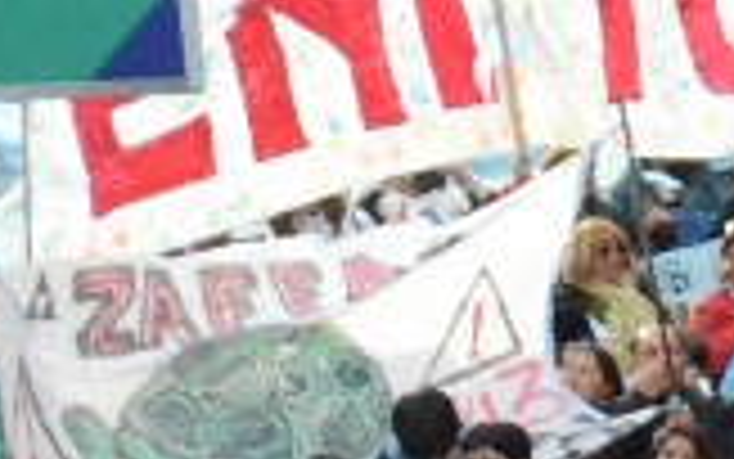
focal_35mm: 717
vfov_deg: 1.8
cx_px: 2274
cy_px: 1053
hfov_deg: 2.9
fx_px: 14351
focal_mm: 75
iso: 6400
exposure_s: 1/2000
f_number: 6.3
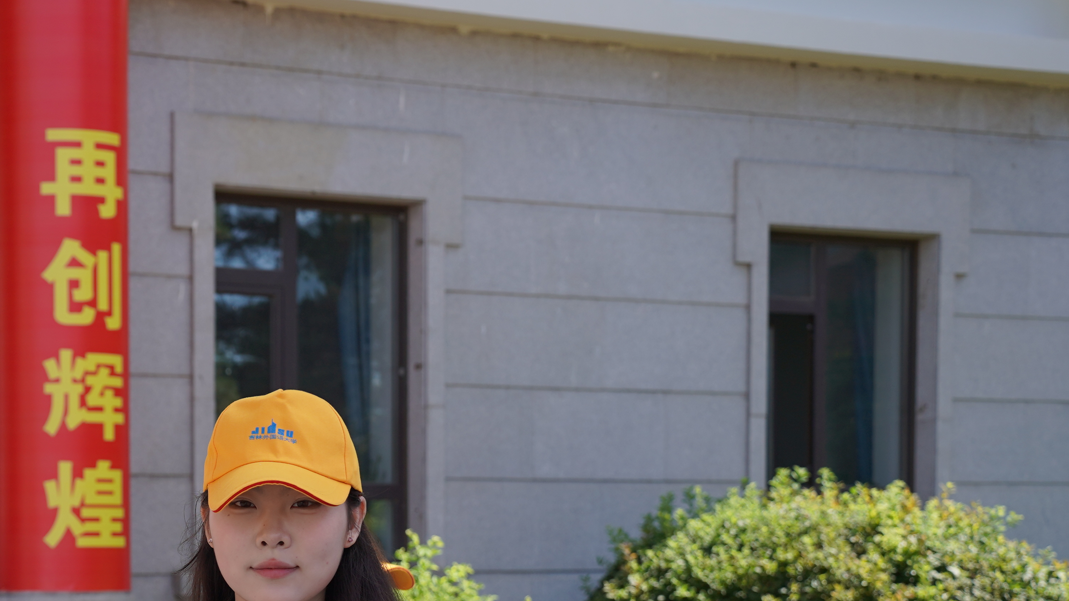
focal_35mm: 84
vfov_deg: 14.0
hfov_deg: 24.2
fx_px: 2381
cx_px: 11
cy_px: 682
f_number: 4.5
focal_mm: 40
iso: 100
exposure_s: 1/500
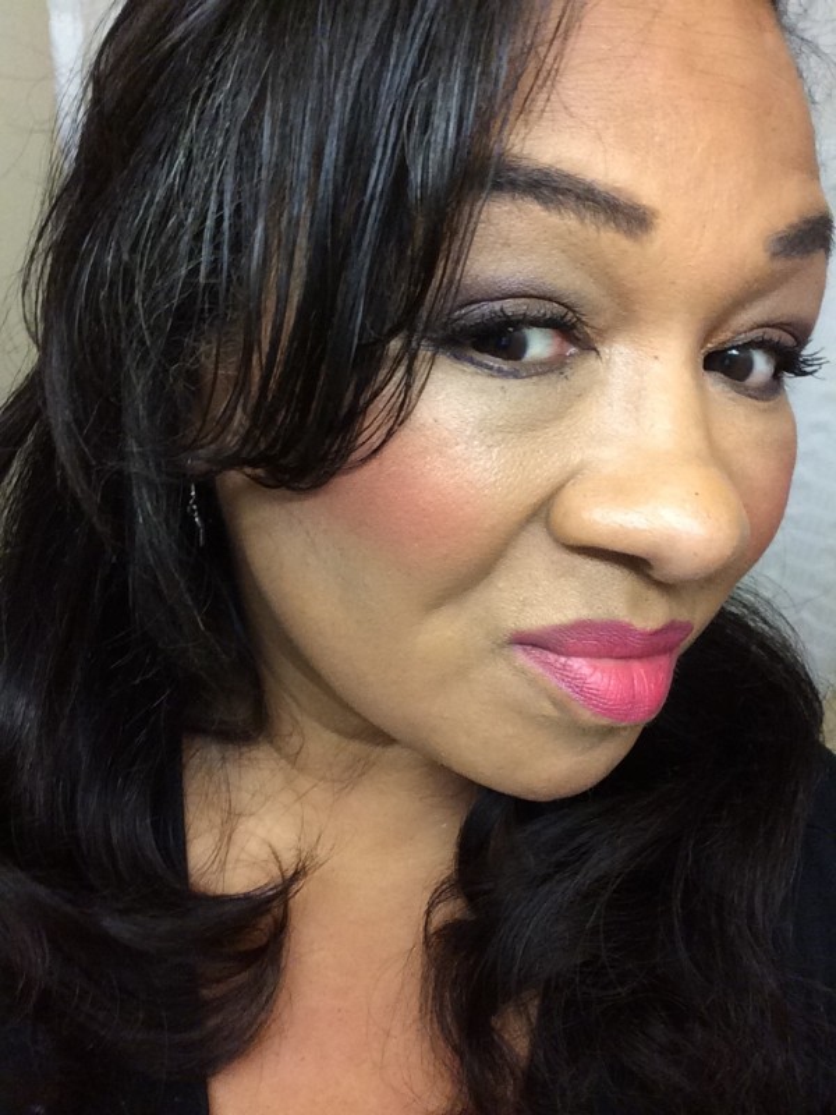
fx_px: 1063
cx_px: 418
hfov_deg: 42.9
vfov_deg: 55.4
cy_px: 558
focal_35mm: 33
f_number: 2.4
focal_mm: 2.15
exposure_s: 1/30
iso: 160
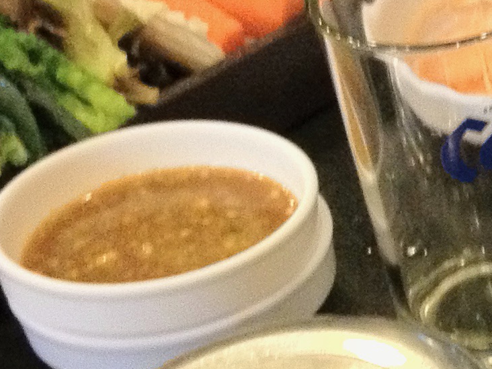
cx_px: 888
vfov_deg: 9.5
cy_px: 250
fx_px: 2217
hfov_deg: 11.7
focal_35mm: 156
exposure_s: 1/20
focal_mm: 4.28
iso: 400
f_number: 2.4
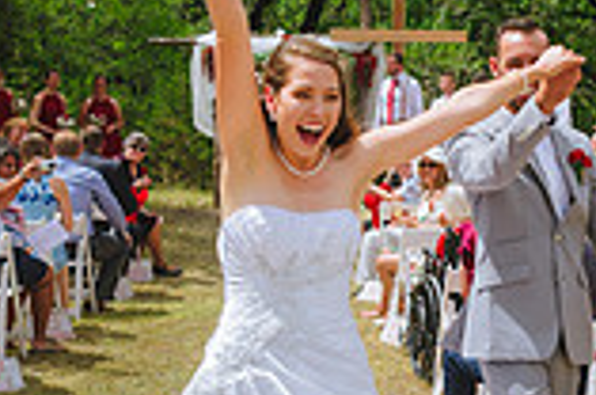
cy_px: 272
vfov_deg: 13.6
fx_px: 1652
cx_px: 467
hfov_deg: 20.2
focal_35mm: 100
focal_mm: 27
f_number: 2.8
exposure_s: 1/4000
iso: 160
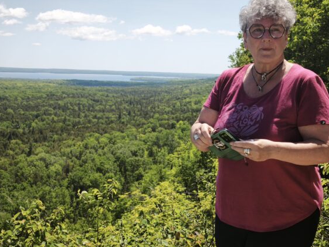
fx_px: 599
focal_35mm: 63
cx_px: 192
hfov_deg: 30.7
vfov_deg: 23.3
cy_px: 130
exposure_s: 1/2170
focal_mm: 6.45
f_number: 1.62
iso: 50
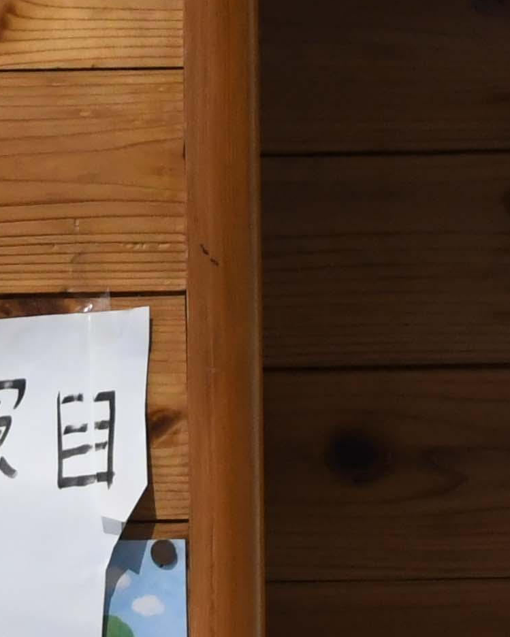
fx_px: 15790
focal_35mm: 837
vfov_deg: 2.3
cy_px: 1237
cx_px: -259
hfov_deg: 1.8
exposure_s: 1/200
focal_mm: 100
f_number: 7.1
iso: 1600
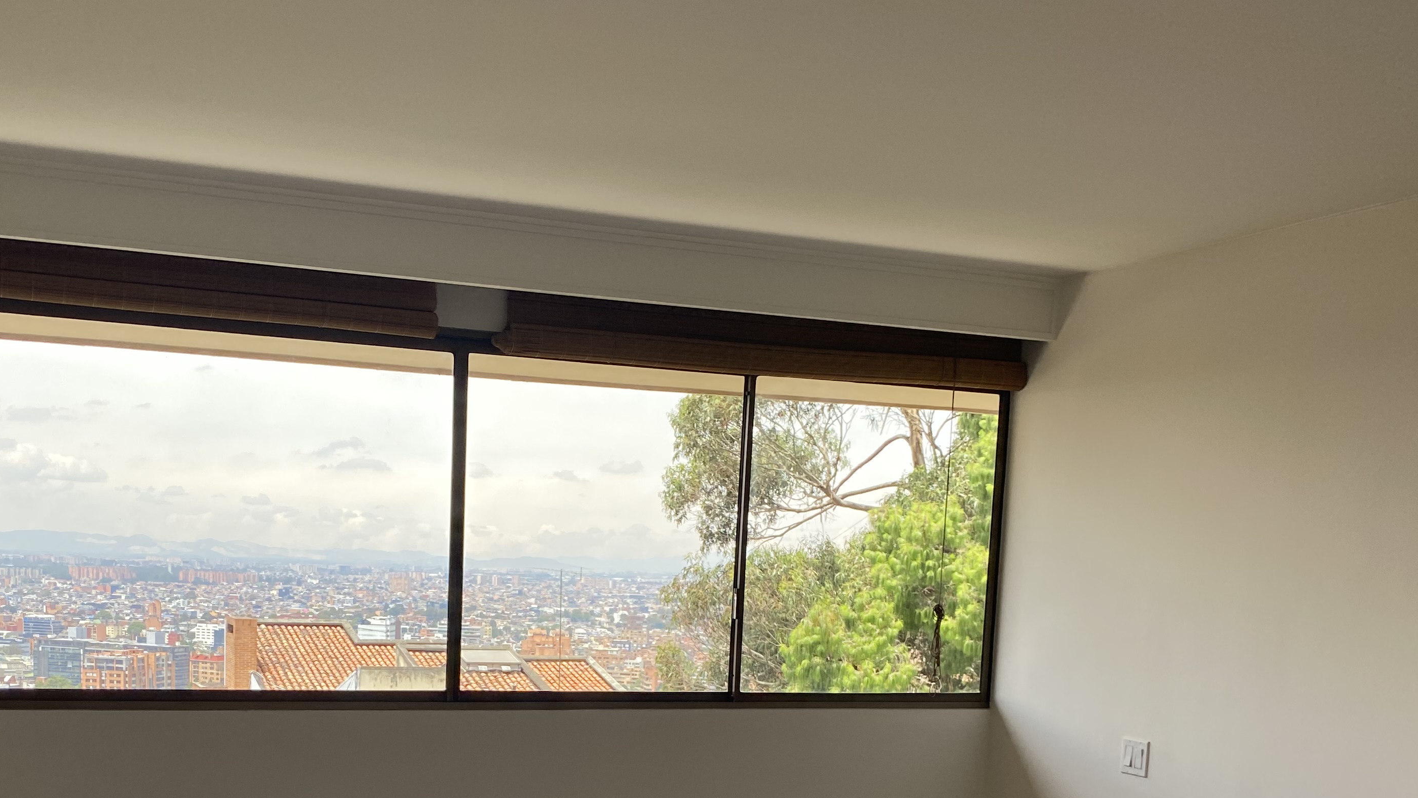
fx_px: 1542
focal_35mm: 41
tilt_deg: -7.6
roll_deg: -1.6
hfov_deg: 49.0
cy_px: 735
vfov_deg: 27.8
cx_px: 548
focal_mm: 4.25
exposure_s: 1/185
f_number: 1.8
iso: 32
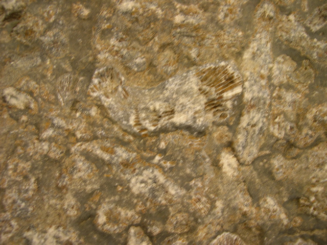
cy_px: 122
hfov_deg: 49.0
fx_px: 359
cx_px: 164
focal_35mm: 38
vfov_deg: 37.7
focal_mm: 8
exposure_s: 1/14.2
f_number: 2.8
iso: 100
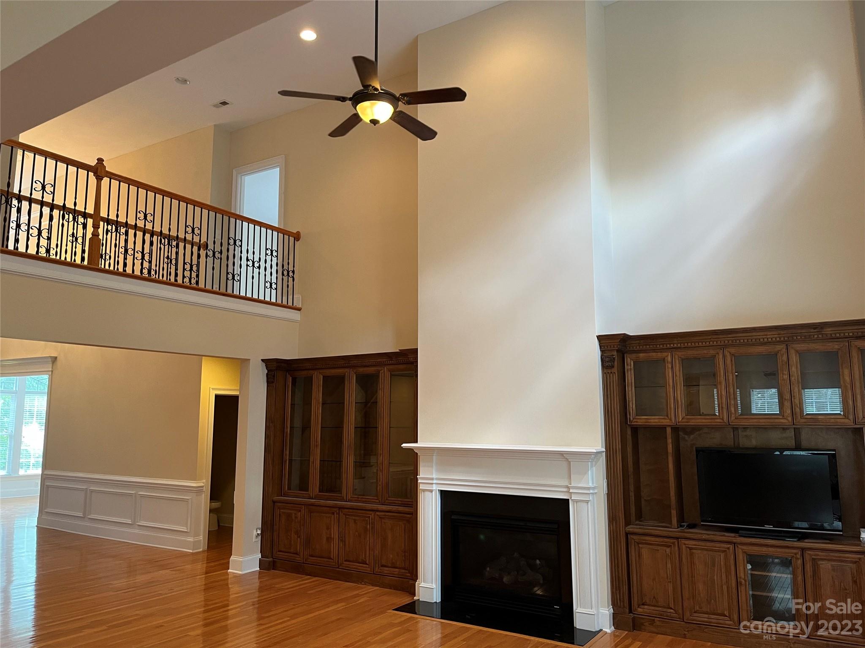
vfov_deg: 53.1
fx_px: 650
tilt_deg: +8.4
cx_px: 432
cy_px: 324
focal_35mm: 26
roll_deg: +0.8
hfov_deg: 67.3
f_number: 1.6
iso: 200
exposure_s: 1/60
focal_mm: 5.1
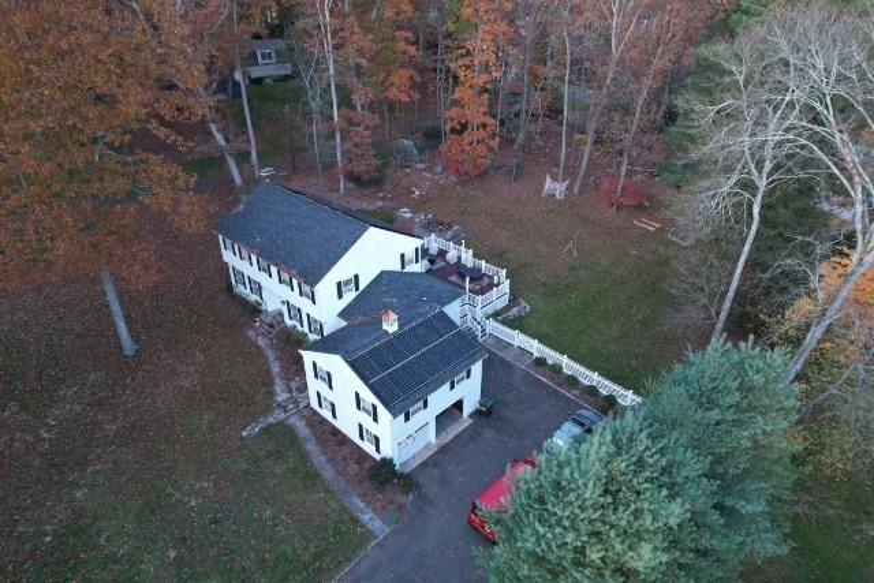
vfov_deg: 57.3
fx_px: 534
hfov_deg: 78.6
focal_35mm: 22
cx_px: 437
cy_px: 292
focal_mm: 8.4
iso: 410
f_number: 2.8
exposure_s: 1/13
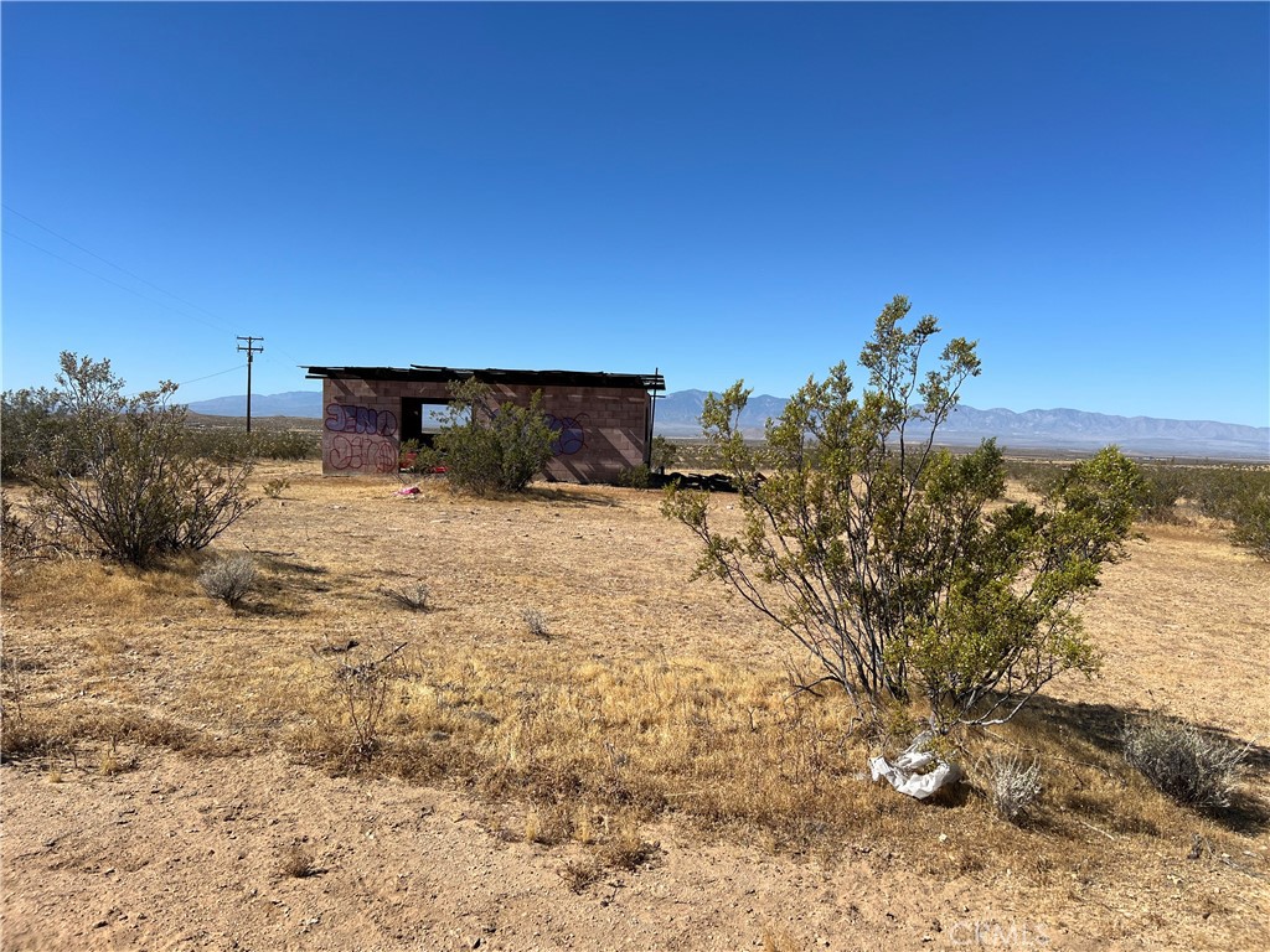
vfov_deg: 53.1
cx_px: 635
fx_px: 954
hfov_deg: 67.3
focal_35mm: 26
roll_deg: -1.9
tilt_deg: -4.2
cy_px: 476
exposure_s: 1/5882
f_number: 1.5
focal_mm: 5.7
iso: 50
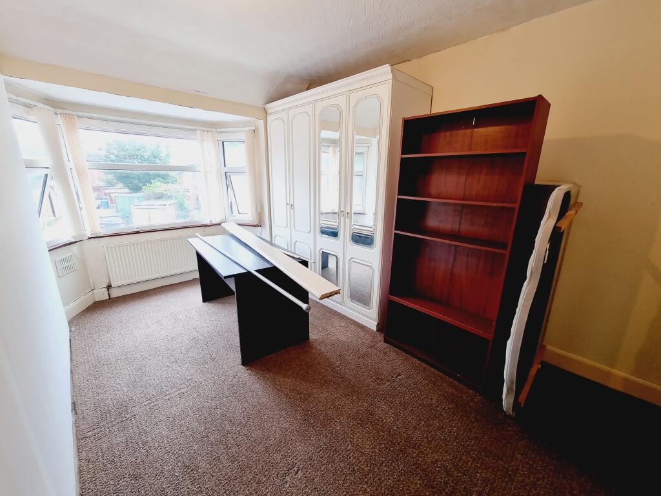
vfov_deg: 89.9
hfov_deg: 106.2
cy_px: 248
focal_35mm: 13
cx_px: 330
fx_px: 248
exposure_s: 1/50
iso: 80
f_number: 2.2
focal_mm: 2.2
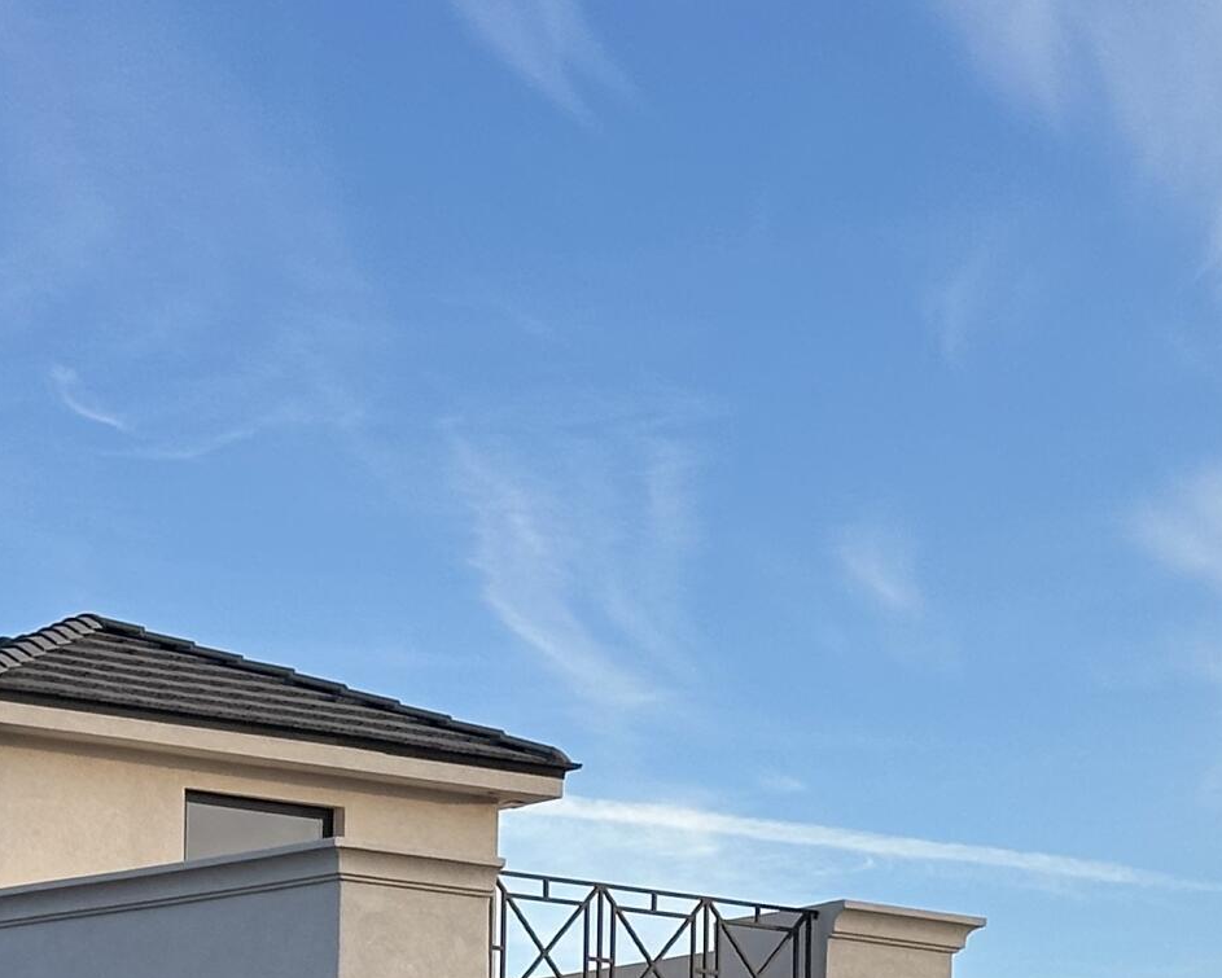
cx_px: 609
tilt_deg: +5.8
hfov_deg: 12.9
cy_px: 1145
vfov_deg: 10.2
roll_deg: -0.5
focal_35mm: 149
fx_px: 5390
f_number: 1.78
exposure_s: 1/1497
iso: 64
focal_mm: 6.86
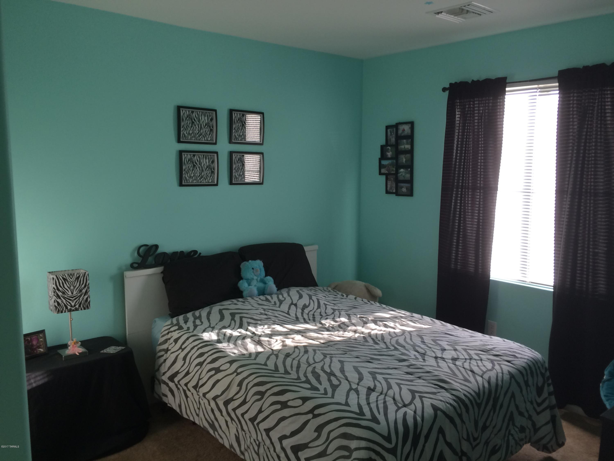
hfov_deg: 61.7
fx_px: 514
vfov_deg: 48.2
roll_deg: -0.3
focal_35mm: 29
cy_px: 230
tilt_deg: -9.3
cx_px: 307
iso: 40
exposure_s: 1/30
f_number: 2.2
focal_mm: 4.15
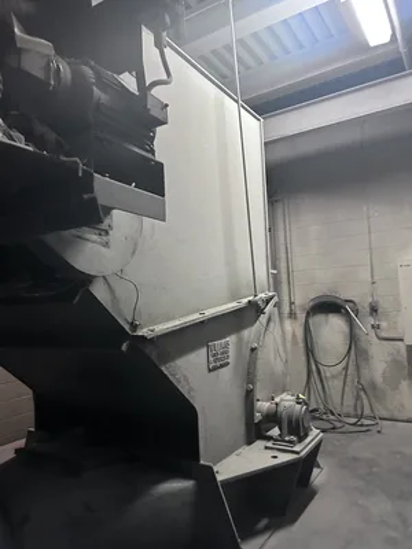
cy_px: 274
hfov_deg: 53.1
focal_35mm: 26
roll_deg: +1.8
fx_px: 413
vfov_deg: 67.3
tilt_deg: +4.8
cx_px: 206
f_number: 1.5
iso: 500
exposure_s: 1/40
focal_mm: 5.7
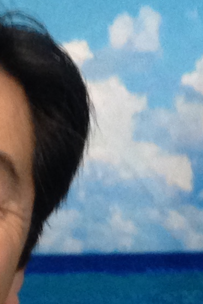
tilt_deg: -15.6
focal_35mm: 201
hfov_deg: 6.7
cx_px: 321
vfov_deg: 10.1
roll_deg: +0.9
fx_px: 1698
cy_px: 331
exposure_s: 1/20
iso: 160
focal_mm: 4.12
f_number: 2.4
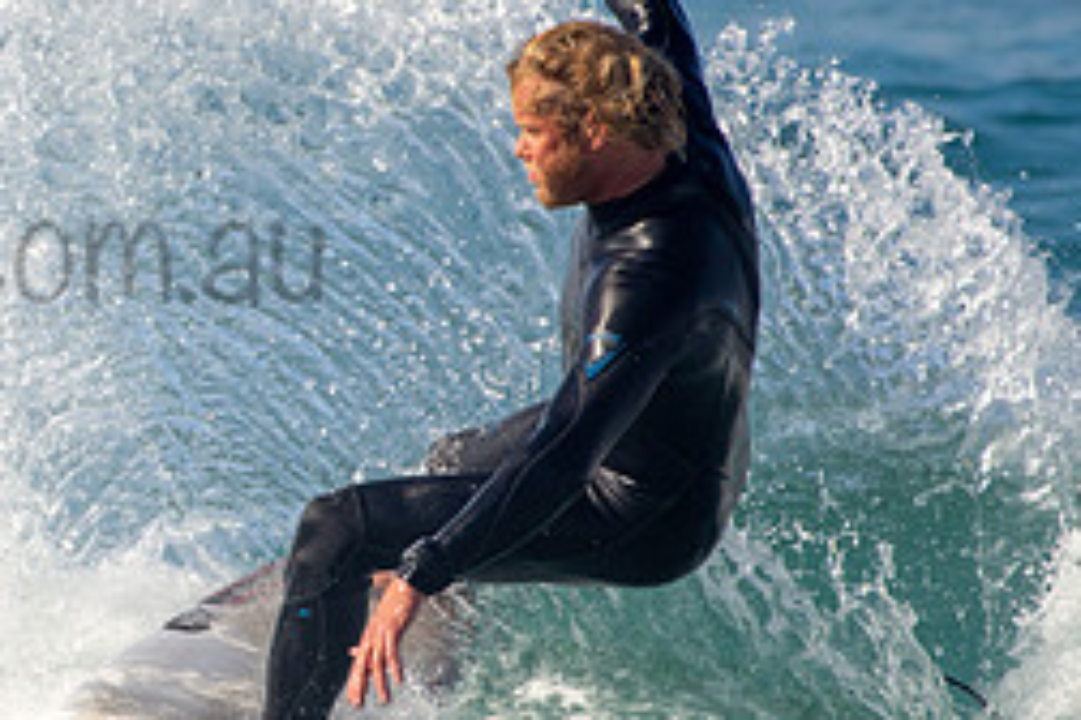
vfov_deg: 0.8
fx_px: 51854
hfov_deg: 1.2
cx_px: -129
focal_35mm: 1727
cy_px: 204
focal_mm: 500
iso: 250
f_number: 5.6
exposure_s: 1/1600
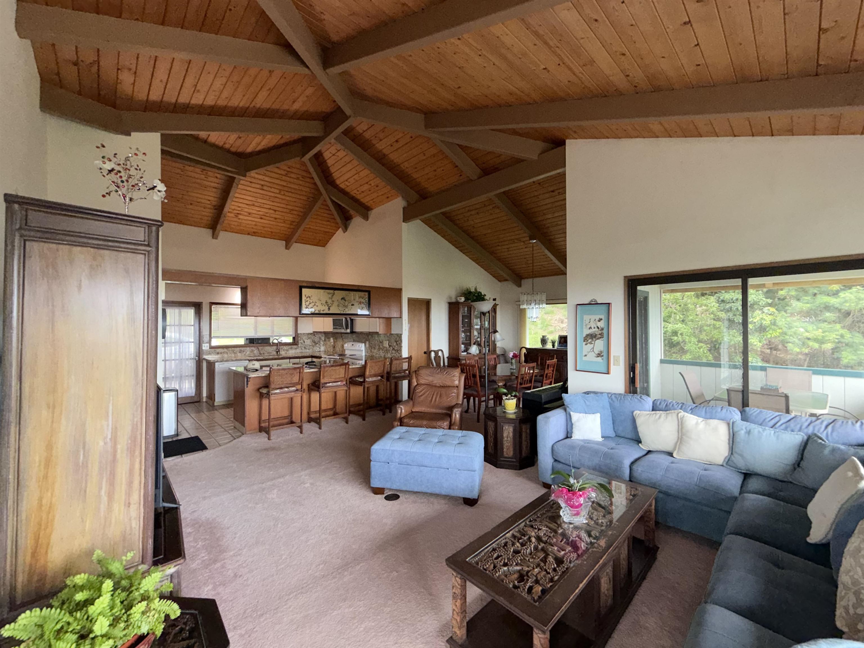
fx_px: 349
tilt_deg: +0.0
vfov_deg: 85.7
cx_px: 432
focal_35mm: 14
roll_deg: -0.3
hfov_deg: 102.1
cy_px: 324
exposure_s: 1/120
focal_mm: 2.22
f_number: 2.2
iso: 250
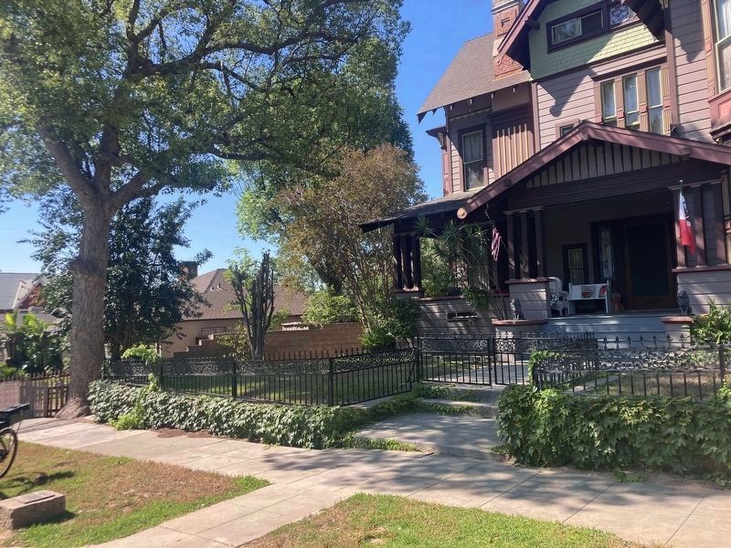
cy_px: 274
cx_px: 366
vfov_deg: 49.7
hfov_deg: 63.4
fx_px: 591
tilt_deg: +3.3
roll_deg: +2.5
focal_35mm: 28
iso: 32
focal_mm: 3.99
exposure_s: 1/631
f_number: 1.8
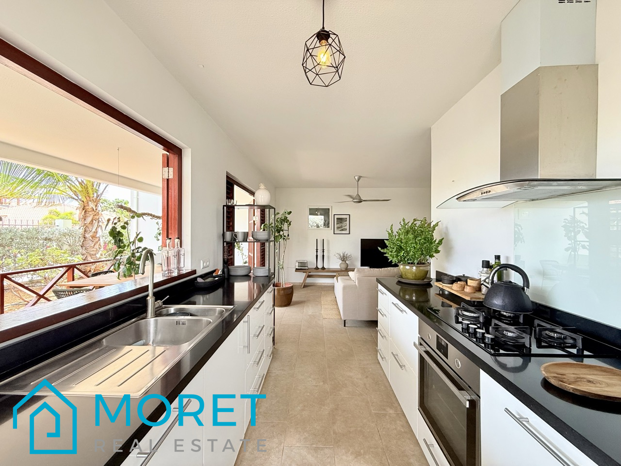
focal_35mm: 14
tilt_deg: -0.1
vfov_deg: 85.7
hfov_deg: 102.1
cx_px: 310
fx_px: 251
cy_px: 233
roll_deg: -0.8
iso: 80
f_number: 2.2
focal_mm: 2.22
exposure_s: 1/99
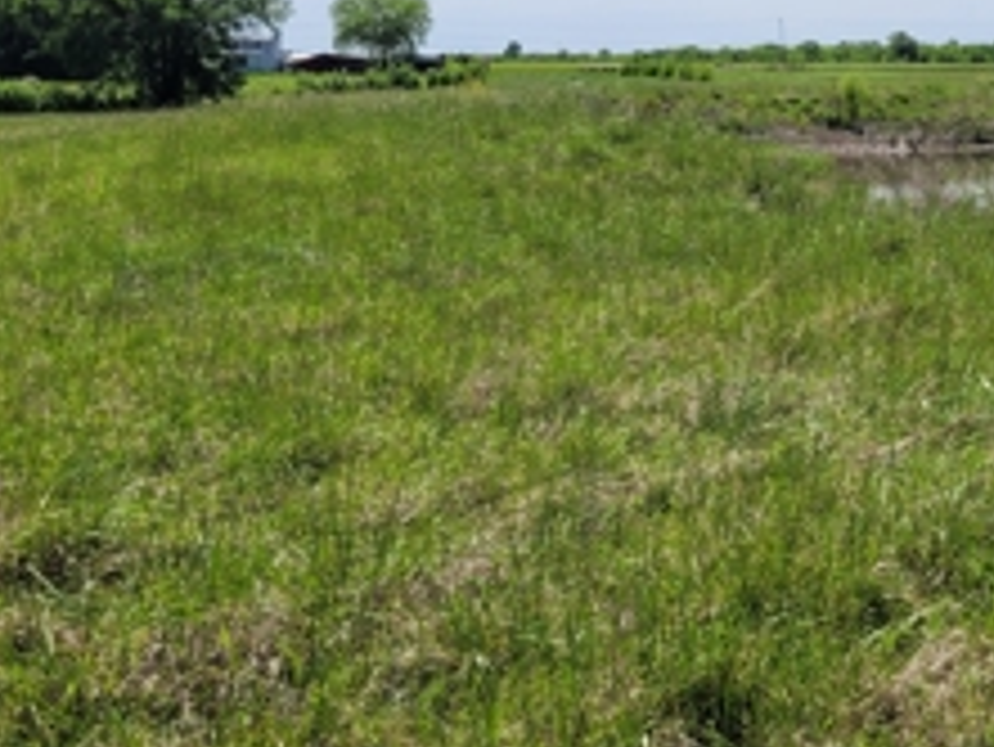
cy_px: 180
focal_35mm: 47
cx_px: 769
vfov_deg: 30.4
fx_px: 1350
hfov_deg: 39.1
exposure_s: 1/3409
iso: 40
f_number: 1.8
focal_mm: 5.4
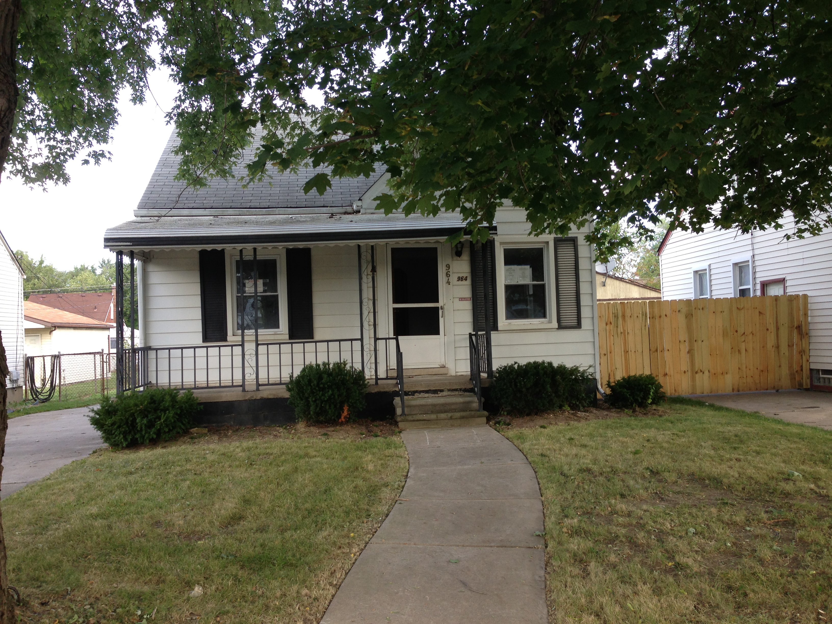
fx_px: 793
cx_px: 416
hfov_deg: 55.4
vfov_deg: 42.9
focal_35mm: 33
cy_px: 312
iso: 50
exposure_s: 1/120
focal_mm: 4.13
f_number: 2.4
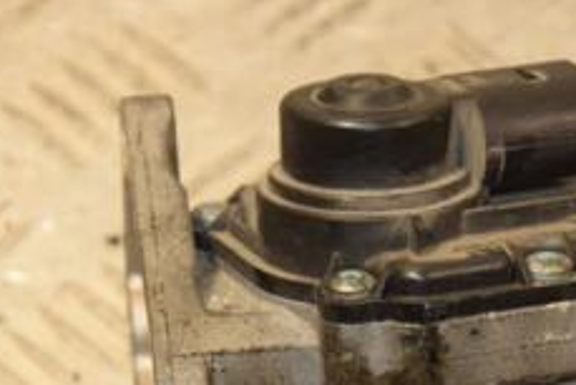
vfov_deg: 5.3
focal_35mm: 259
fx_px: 4146
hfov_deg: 7.9
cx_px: 415
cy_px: 413
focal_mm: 66
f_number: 6.3
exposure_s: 1/200
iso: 800
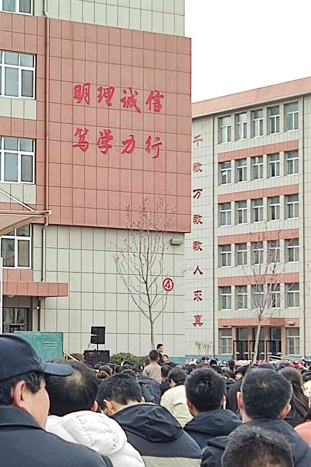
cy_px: 261
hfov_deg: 11.8
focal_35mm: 114
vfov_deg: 17.9
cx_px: -56
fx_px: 1478
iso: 51
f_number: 1.79
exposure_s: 1/100
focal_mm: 4.71
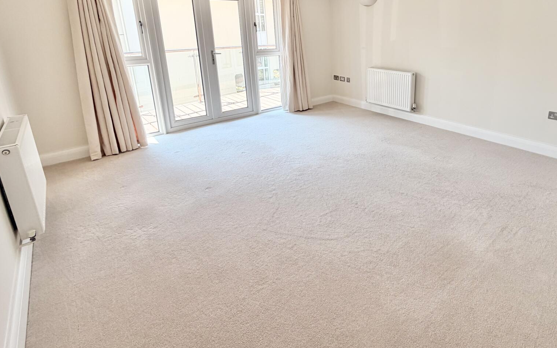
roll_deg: +0.1
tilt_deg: -14.4
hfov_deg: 83.1
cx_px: 355
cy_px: 104
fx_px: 304
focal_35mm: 20
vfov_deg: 57.7
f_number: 2.2
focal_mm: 2.22
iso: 100
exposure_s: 1/121
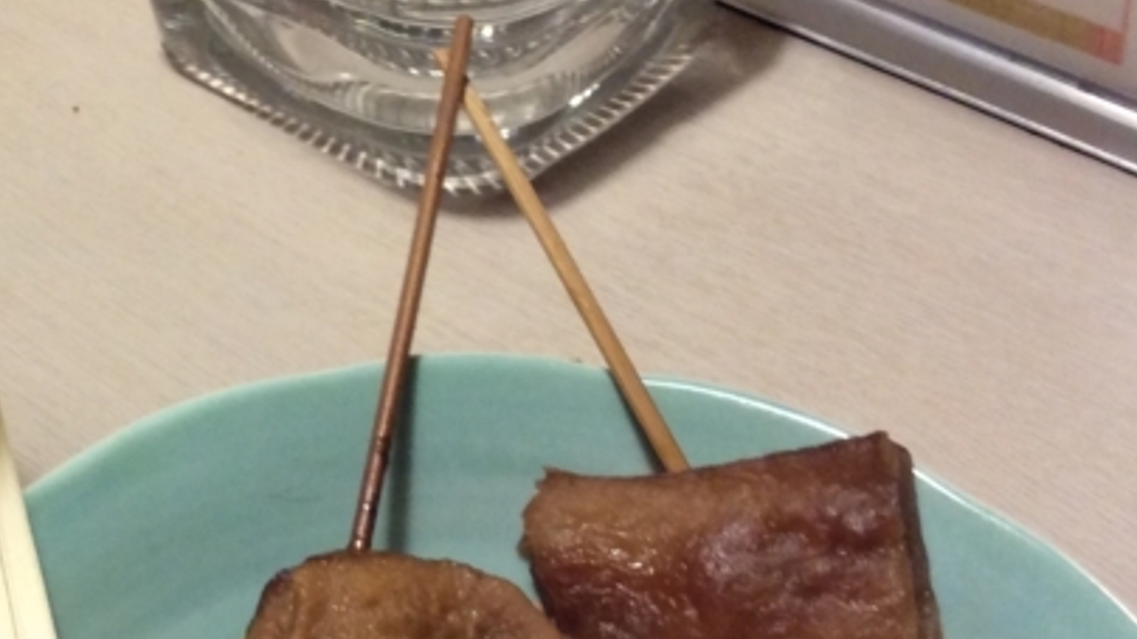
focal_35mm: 69
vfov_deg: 17.4
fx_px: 2080
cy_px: 462
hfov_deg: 29.7
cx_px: 194
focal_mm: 3.3
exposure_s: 1/24
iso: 160
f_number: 2.4
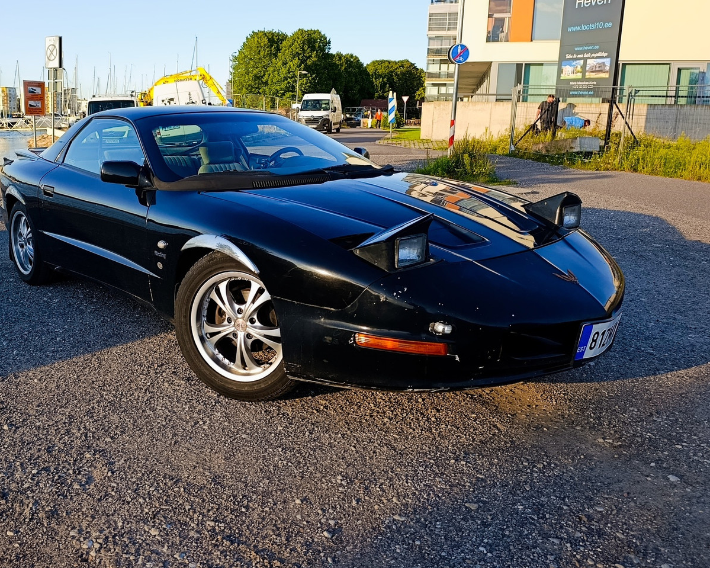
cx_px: 262
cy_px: 238
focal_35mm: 30
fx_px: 630
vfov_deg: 48.3
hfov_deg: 58.0
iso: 50
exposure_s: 1/230
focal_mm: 6.11
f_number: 1.65
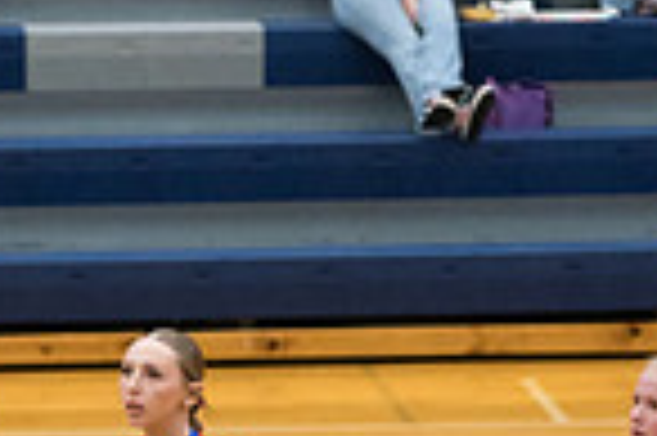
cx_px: -167
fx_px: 5742
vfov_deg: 4.3
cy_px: 627
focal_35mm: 315
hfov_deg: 6.5
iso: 4000
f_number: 2.8
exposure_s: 1/1000
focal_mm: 70
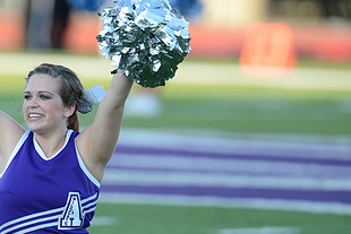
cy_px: 174
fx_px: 10027
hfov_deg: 2.0
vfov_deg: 1.3
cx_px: 44
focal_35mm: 1028
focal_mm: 550
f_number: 4
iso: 800
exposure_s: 1/1000
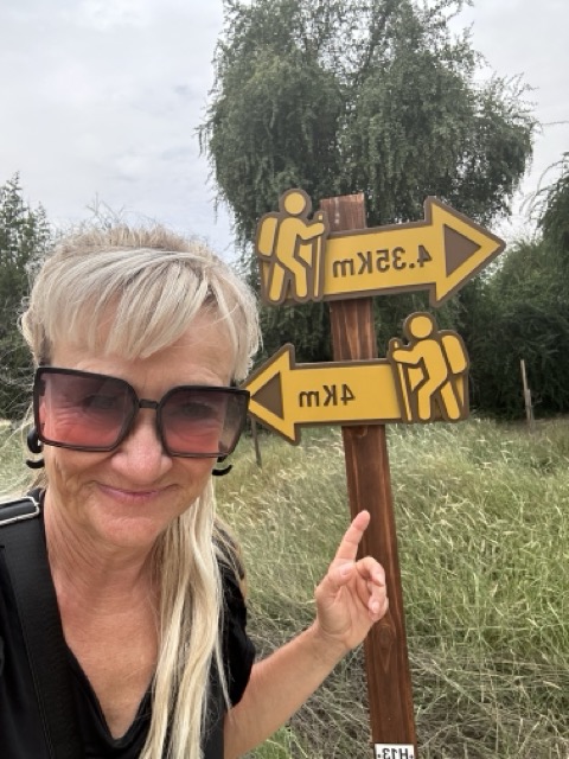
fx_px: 504
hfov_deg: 58.9
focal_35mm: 23
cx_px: 284
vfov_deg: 73.9
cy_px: 380
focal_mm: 2.69
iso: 25
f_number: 1.9
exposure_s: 1/188
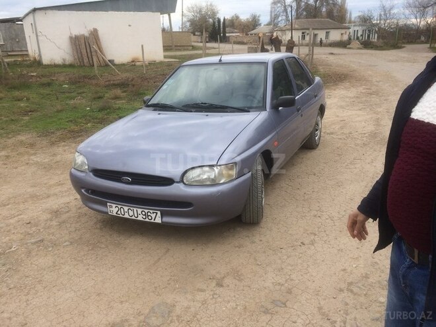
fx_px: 365
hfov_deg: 61.7
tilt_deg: -20.3
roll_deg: -0.3
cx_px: 218
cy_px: 164
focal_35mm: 29
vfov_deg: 48.2
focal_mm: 4.15
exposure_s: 1/461
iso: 32
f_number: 2.2
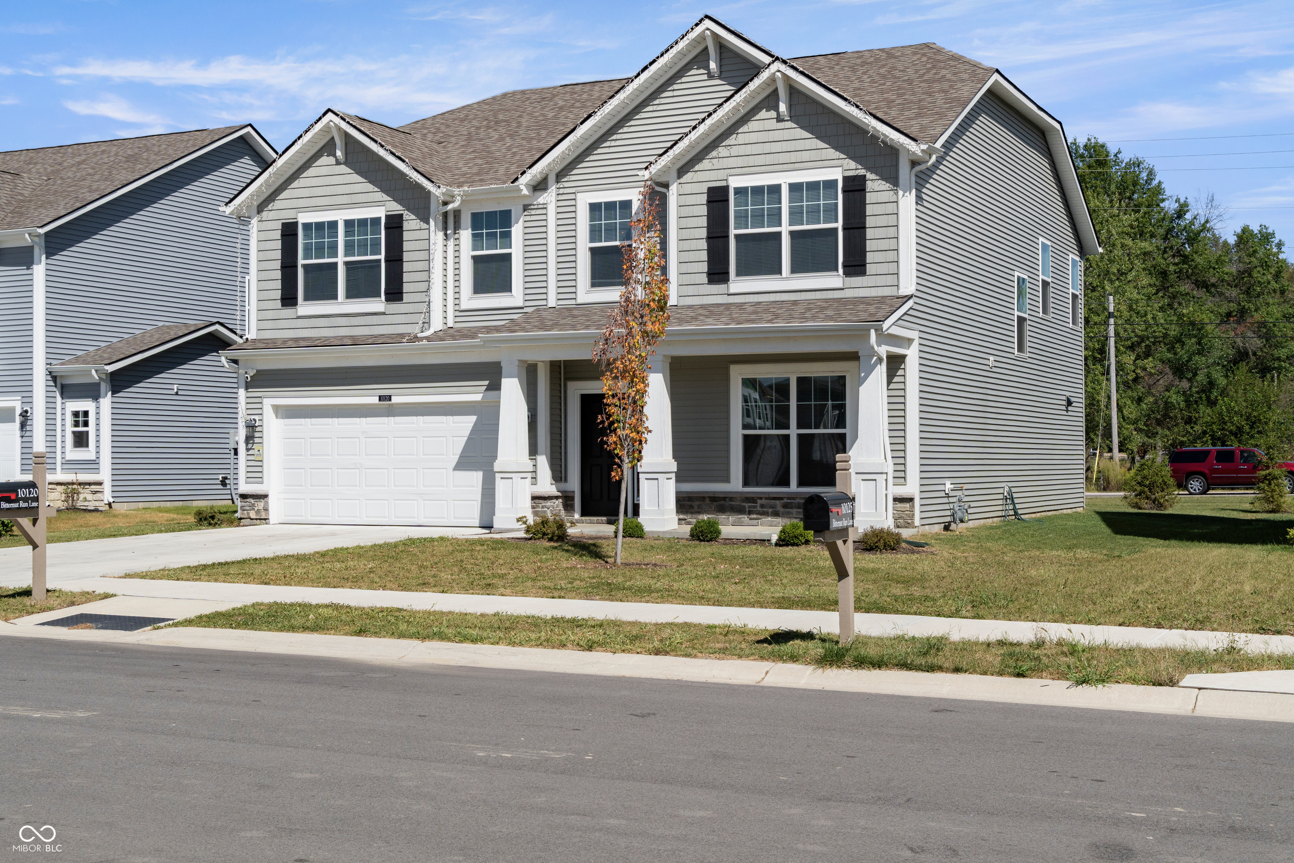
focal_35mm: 44
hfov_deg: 45.0
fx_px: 1563
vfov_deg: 30.8
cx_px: 647
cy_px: 432
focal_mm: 29
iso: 200
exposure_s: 1/1000
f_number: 9
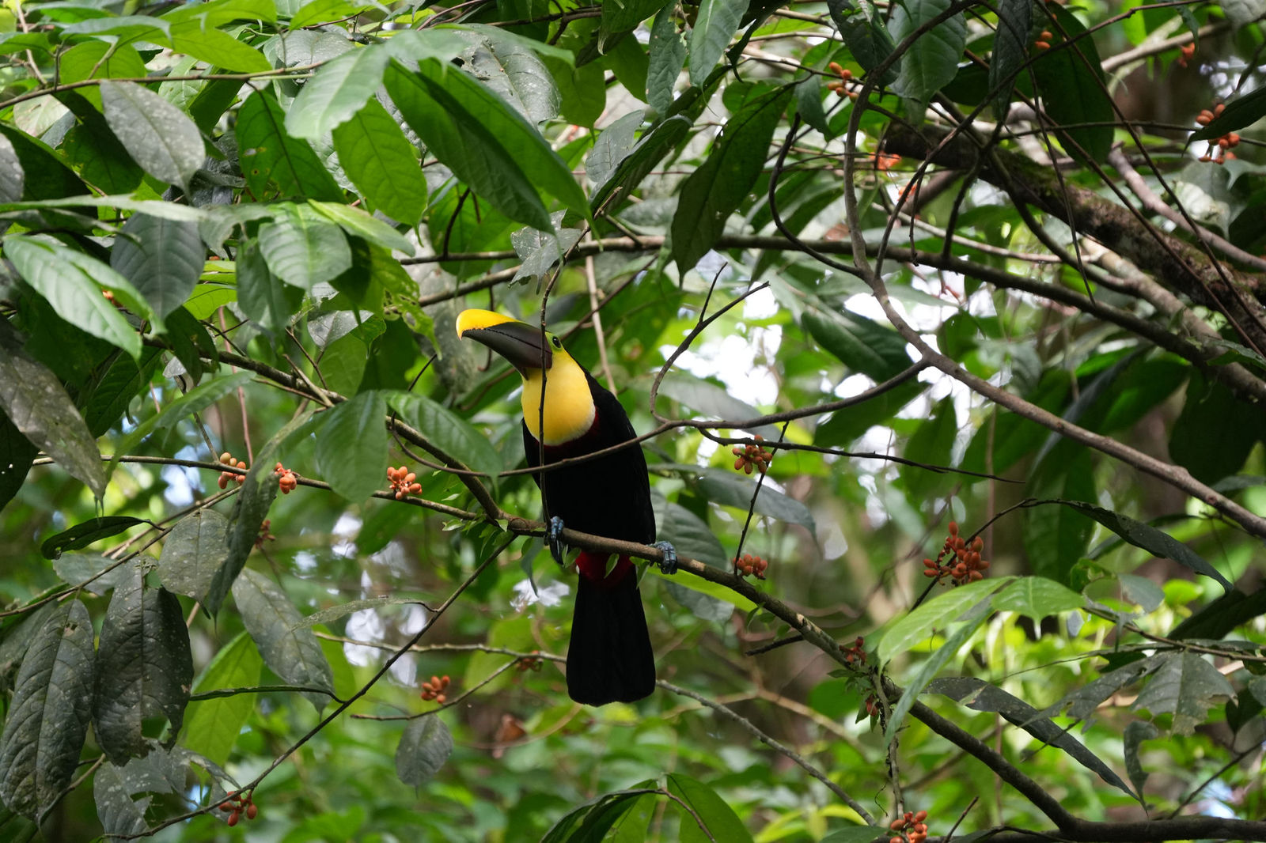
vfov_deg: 3.4
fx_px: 14063
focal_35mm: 400
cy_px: 422
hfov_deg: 5.2
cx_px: 633
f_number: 6.3
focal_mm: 400
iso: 2500
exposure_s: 1/200
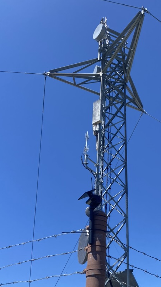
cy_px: 164
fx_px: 273
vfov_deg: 55.1
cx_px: 116
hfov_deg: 32.4
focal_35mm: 36
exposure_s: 1/1898
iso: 32
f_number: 1.8
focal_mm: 4.25
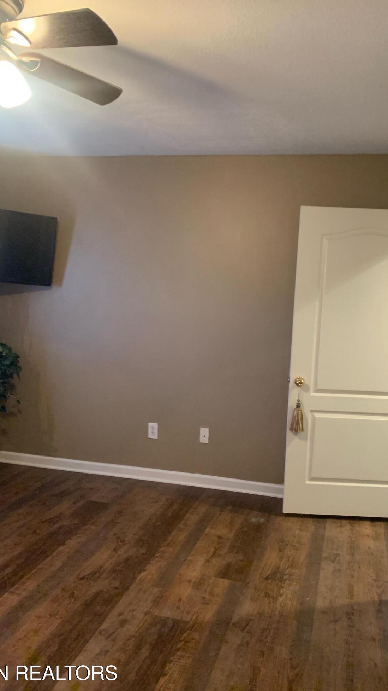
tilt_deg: -6.4
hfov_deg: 40.0
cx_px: 233
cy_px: 352
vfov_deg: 66.1
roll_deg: -2.4
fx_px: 530
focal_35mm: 29
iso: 400
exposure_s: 1/40
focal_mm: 4.25
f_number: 1.8
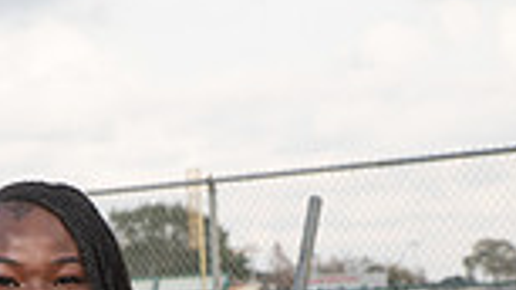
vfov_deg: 6.8
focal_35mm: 169
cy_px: 712
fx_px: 2312
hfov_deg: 12.6
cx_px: 44
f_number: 8
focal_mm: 55
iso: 200
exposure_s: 1/250
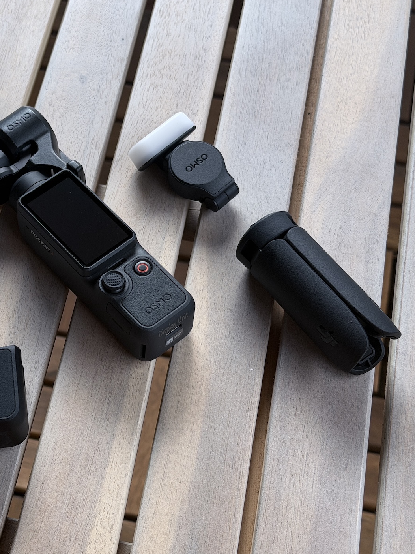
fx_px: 1039
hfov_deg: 22.3
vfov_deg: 29.8
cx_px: 88
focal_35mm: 65
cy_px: 276
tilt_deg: -58.7
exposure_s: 1/396
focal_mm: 6.76
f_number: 1.78
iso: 64
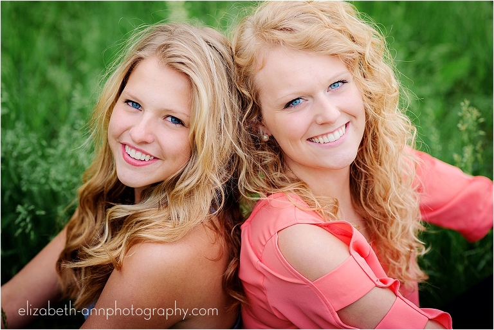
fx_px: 1167
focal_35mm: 85
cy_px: 165
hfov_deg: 23.9
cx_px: 247
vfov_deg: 16.1
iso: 200
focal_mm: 85
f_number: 3.2
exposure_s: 1/400
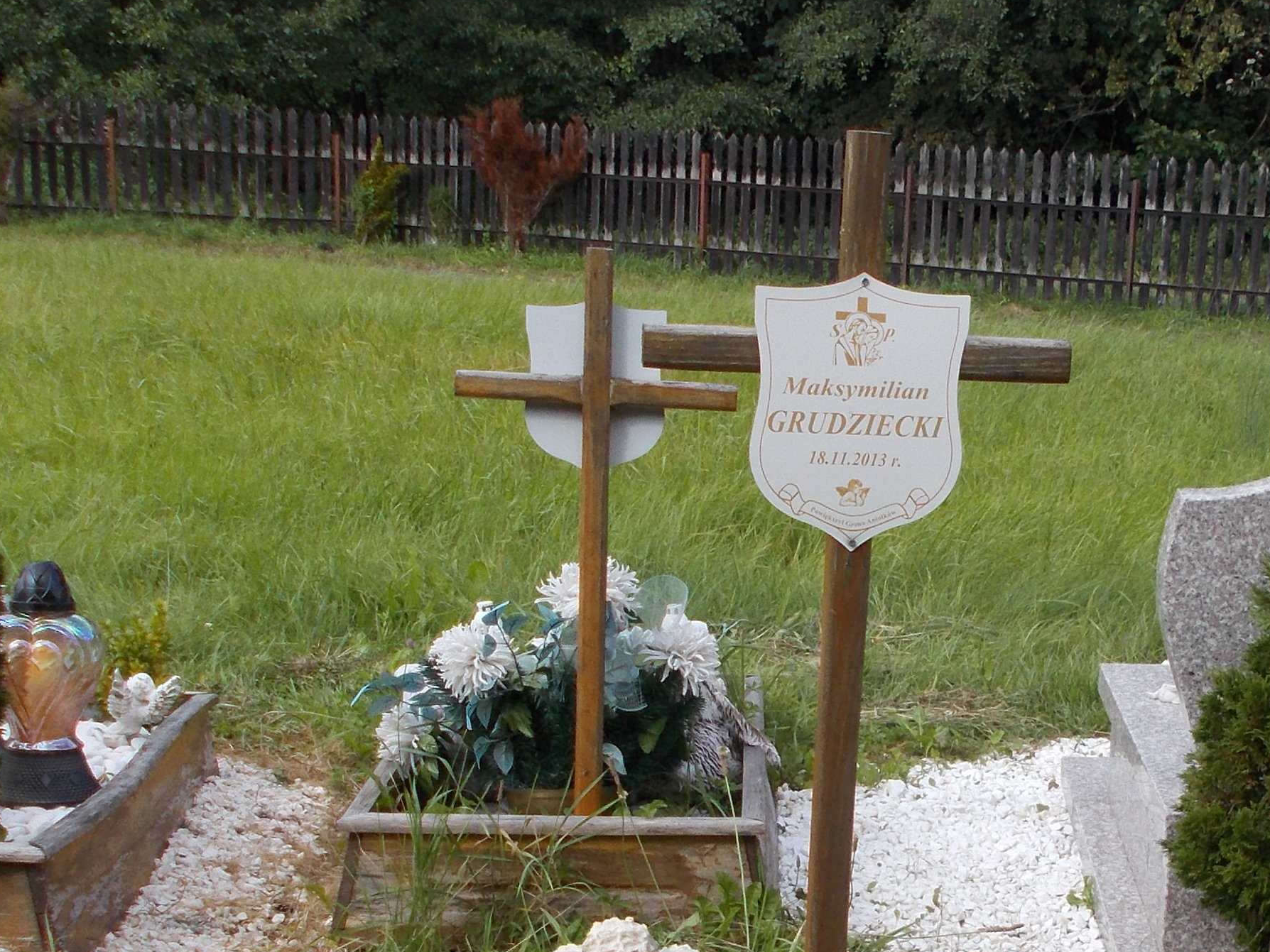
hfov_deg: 28.6
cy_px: 820
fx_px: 2458
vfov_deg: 21.5
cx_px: 923
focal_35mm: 67
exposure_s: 1/500
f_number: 3.2
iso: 80
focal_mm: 4.6
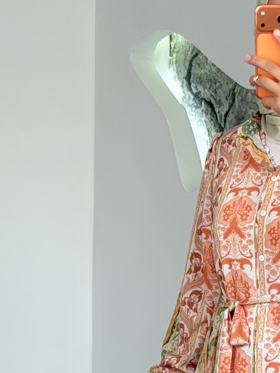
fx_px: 1747
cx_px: 290
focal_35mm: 162
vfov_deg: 12.1
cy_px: 324
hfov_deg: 9.1
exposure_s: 1/133
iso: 50
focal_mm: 6.76
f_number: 1.78
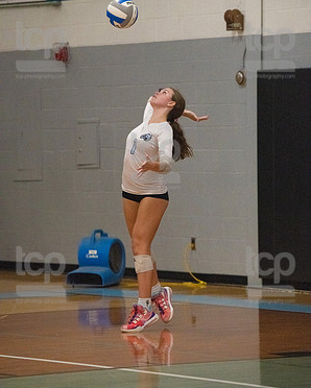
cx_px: 156
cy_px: 162
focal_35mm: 227
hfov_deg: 6.8
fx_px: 2610
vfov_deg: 8.5
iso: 10000
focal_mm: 200
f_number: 4.5
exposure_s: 1/1600
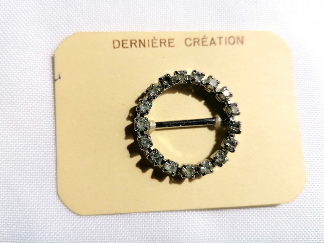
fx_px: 253
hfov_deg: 65.3
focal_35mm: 27
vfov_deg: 51.4
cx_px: 162
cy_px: 122
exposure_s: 1/1416
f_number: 1.8
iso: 50
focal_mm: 4.75
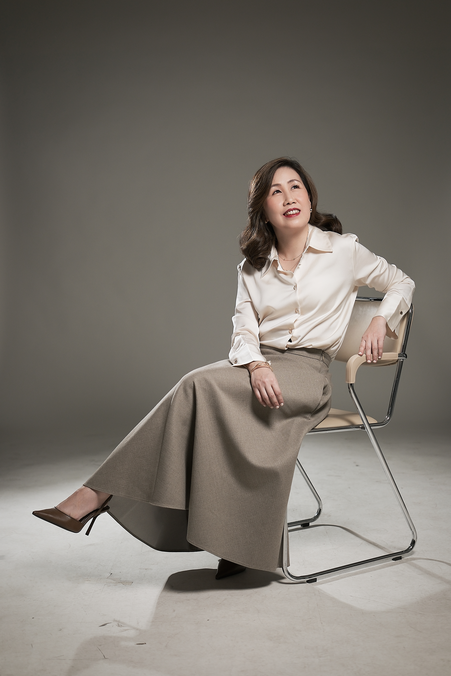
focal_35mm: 50
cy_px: 338
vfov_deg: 39.6
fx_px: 940
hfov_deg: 27.0
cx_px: 226
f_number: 2
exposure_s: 1/250
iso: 200
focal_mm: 33
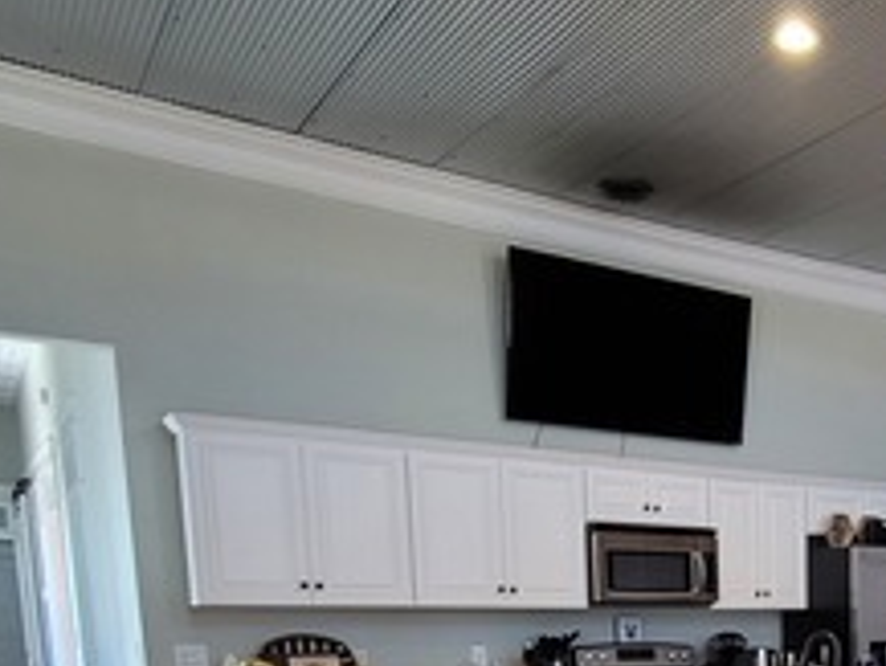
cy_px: 780
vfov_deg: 30.9
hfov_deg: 41.2
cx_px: 872
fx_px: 1024
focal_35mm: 40
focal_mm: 2.2
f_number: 2.2
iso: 320
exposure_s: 1/60
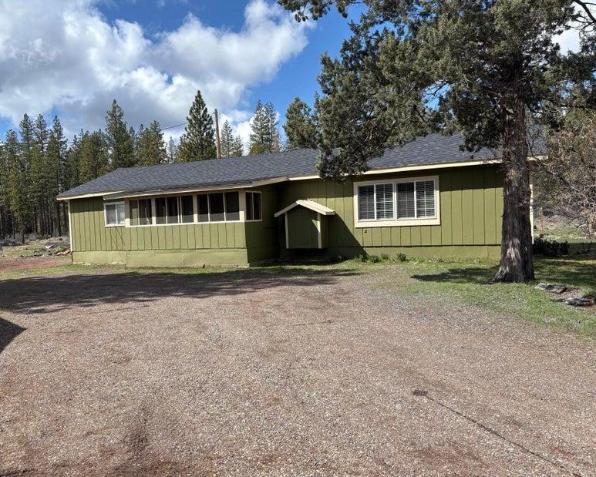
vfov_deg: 51.6
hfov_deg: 62.1
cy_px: 242
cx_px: 269
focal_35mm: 28
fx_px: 494
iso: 64
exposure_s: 1/1848
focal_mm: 5.96
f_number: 1.6
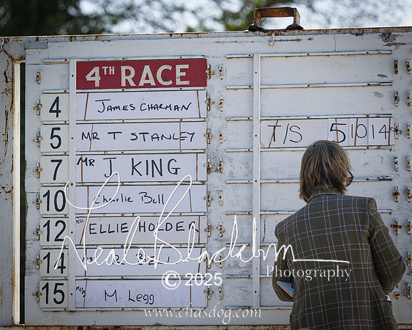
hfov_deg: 8.2
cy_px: 181
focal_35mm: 235
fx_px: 2865
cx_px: 206
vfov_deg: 6.6
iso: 320
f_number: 5
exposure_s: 1/2000
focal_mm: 190
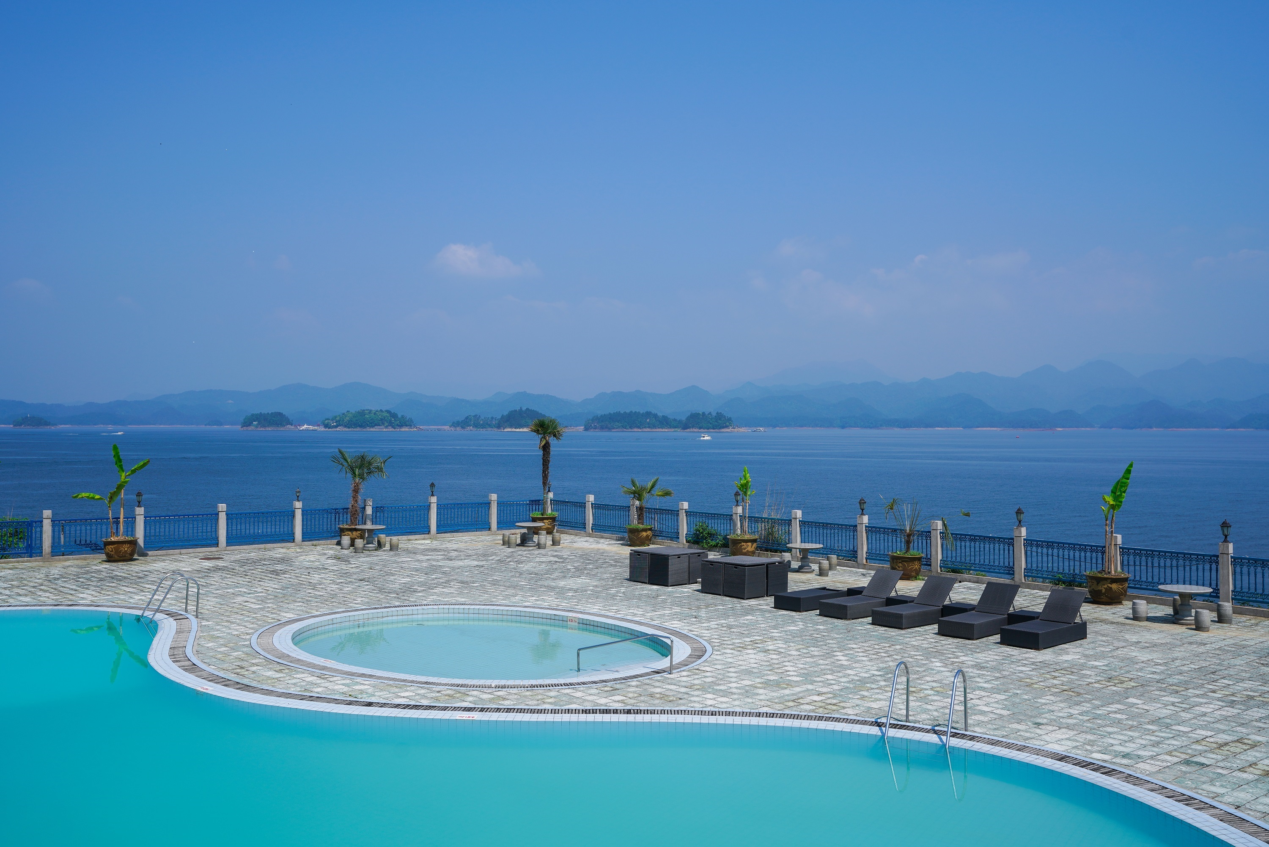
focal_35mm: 33
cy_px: 424
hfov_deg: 57.2
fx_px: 1163
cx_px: 634
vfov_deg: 40.0
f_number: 6.3
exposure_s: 1/800
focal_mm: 33
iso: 100
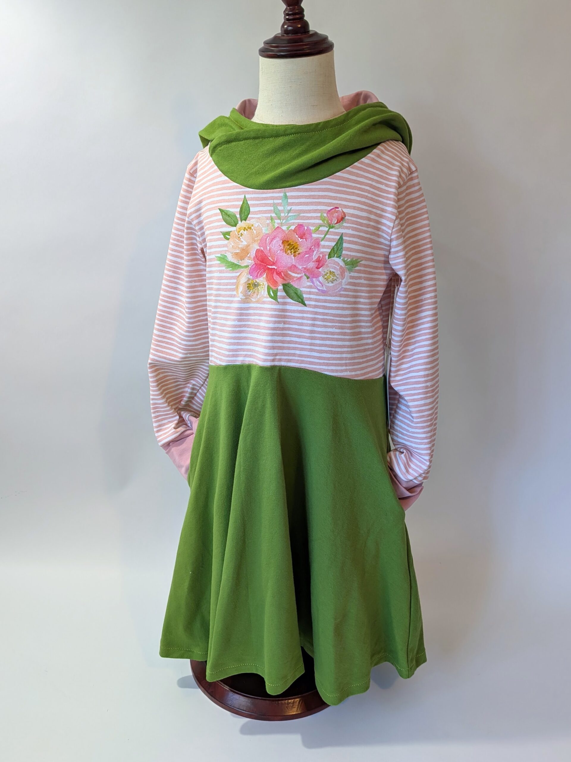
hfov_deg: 56.8
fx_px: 528
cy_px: 381
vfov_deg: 71.6
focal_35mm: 24
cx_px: 286
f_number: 1.7
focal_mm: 4.53
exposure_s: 1/24
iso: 47
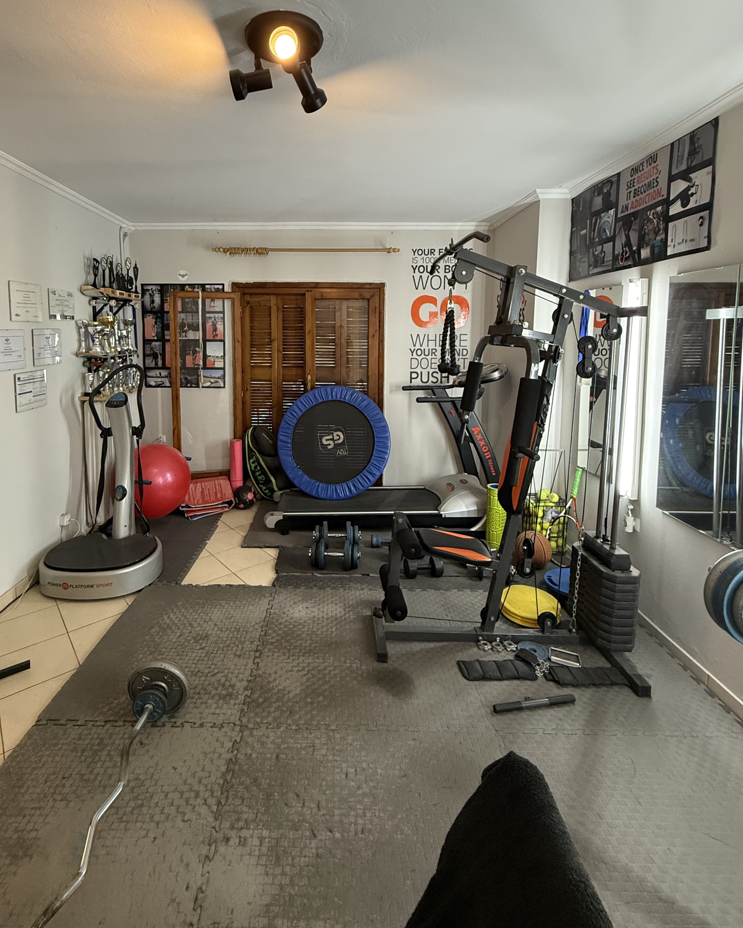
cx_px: 324
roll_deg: -0.7
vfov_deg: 88.6
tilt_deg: -4.3
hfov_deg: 76.6
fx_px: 467
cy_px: 376
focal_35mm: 17
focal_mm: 2.22
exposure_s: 1/50
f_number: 2.2
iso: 320
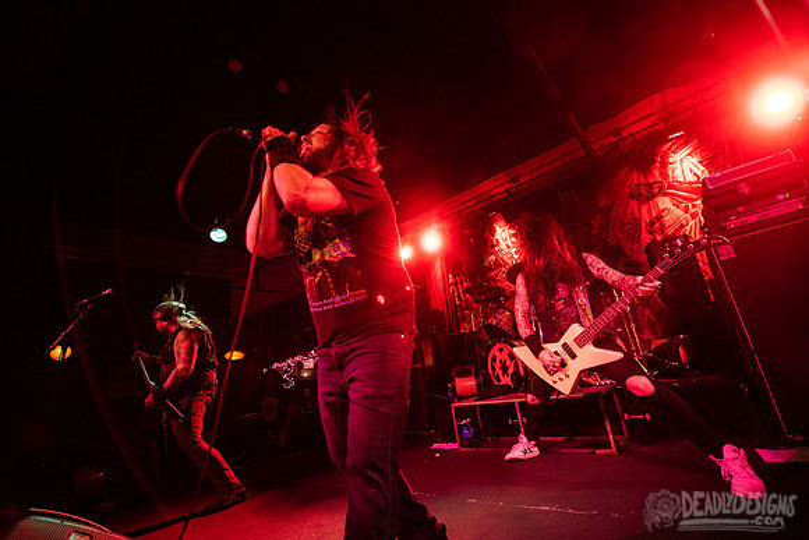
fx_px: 360
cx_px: 404
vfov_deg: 73.8
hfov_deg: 96.7
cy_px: 270
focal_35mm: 16
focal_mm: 16
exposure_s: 1/125
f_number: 3.2
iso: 3200
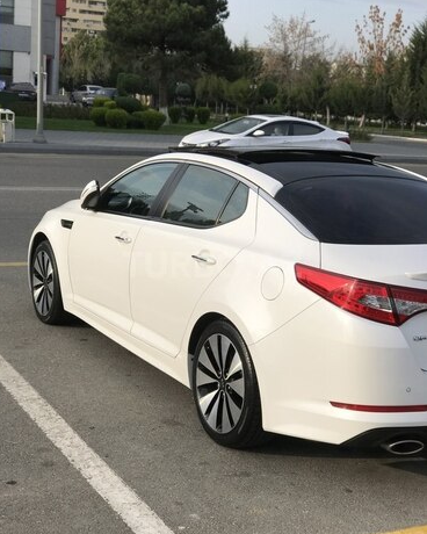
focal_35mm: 60
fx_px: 948
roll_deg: -3.3
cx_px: 212
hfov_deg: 25.4
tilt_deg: -9.7
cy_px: 265
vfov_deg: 31.5
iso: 20
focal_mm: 6.6
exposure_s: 1/997
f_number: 2.8
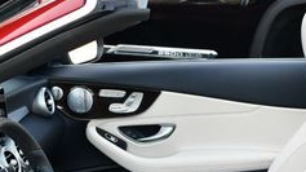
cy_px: 246
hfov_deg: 20.9
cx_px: 199
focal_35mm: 102
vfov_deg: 11.4
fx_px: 827
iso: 400
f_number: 4
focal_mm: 18
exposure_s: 1/250
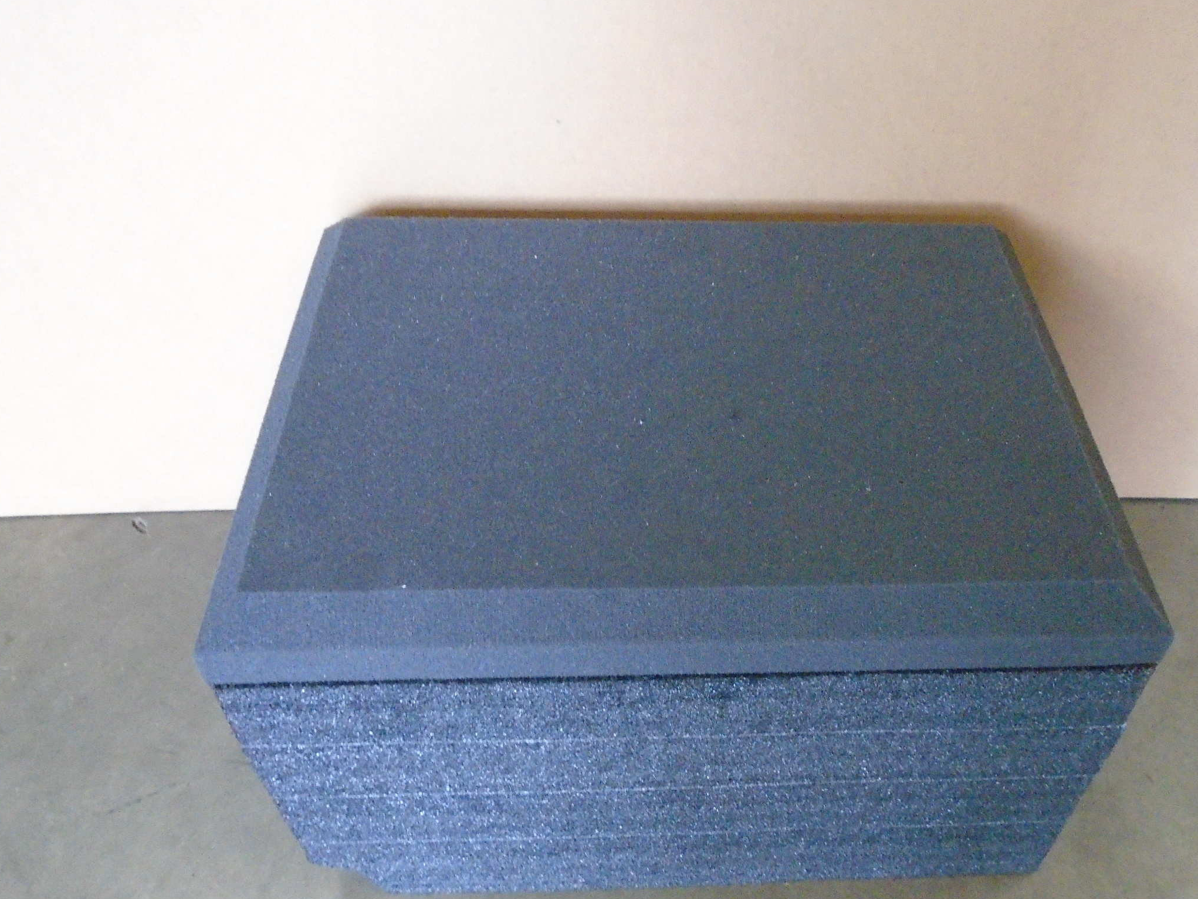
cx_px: 715
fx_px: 1142
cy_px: 547
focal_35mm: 33
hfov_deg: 55.0
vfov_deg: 42.7
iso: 800
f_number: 3.2
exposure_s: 1/30
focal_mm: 4.6
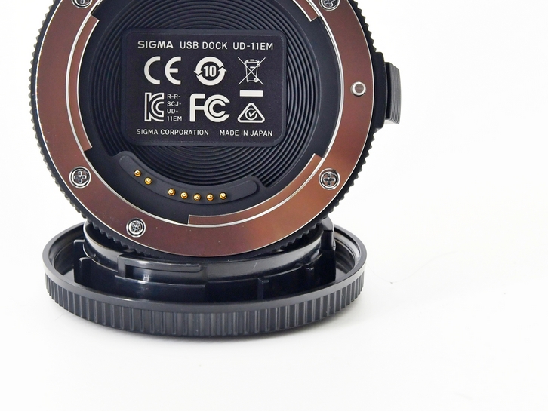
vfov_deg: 10.4
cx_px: 204
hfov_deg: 13.8
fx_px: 2265
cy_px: 104
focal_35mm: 143
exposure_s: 1/125
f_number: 8
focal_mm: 48
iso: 1250
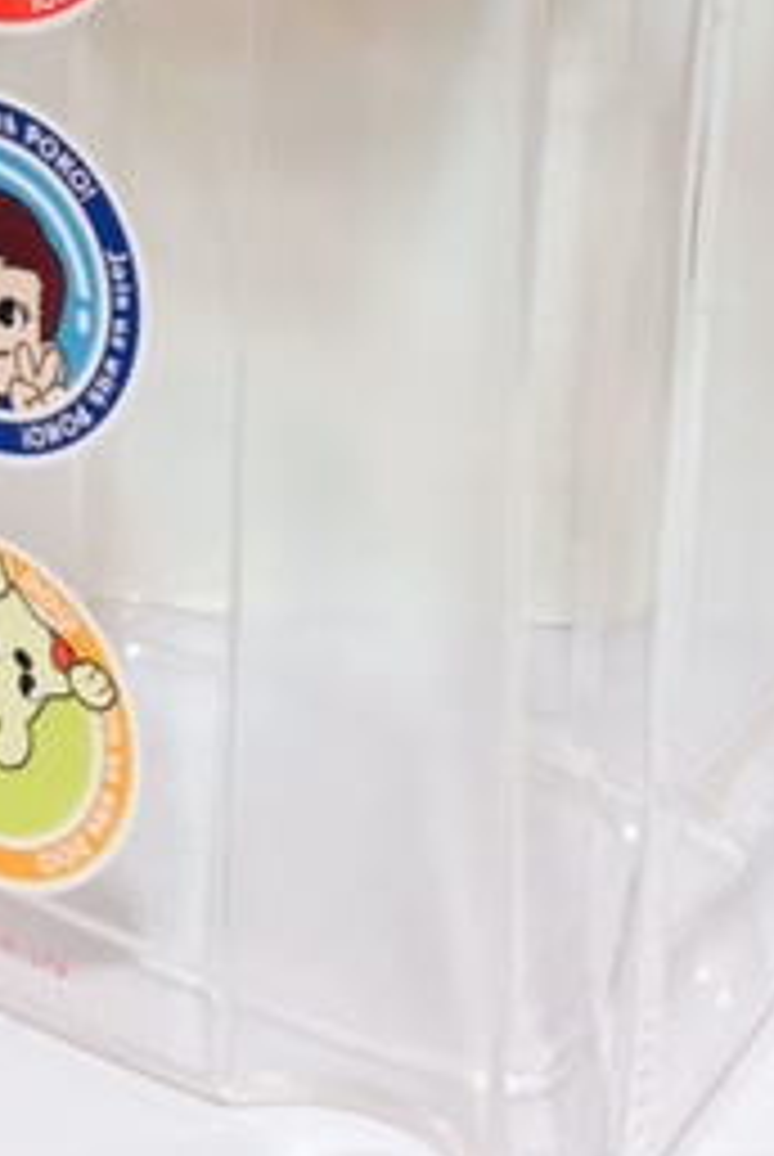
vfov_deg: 25.1
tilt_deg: -8.2
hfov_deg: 18.2
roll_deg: -1.5
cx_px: 248
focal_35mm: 75
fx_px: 2412
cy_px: -117
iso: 64
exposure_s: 1/33
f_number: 2.2
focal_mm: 4.15
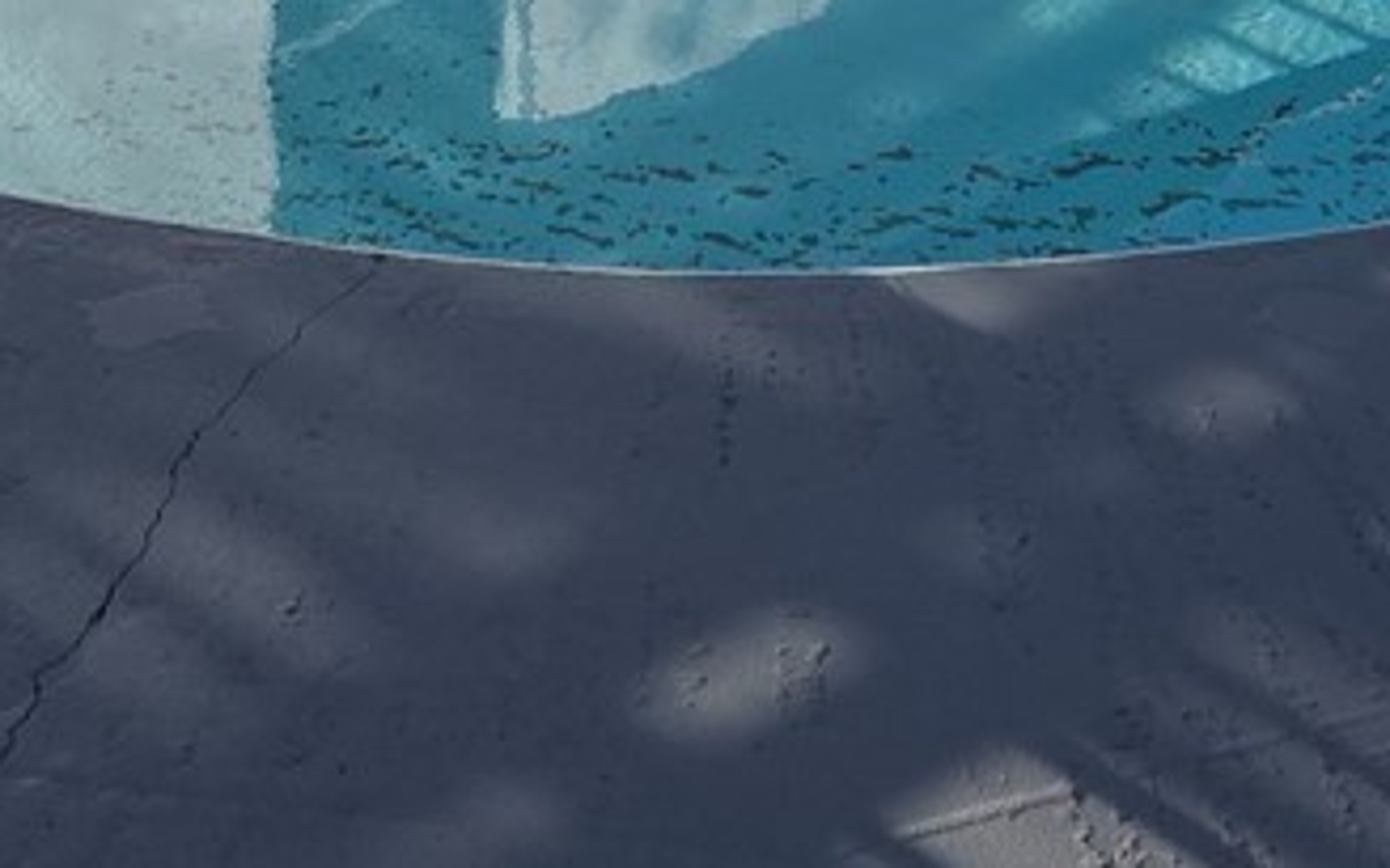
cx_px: 1047
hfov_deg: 17.4
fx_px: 4508
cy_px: -1190
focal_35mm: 119
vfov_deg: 9.8
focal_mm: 5.4
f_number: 1.8
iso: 25
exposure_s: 1/540
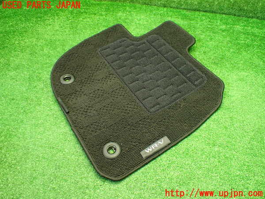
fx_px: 230
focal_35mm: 30
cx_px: 132
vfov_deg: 46.8
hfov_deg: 60.0
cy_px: 100
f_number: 2.3
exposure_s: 1/60
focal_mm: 5.4
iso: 800
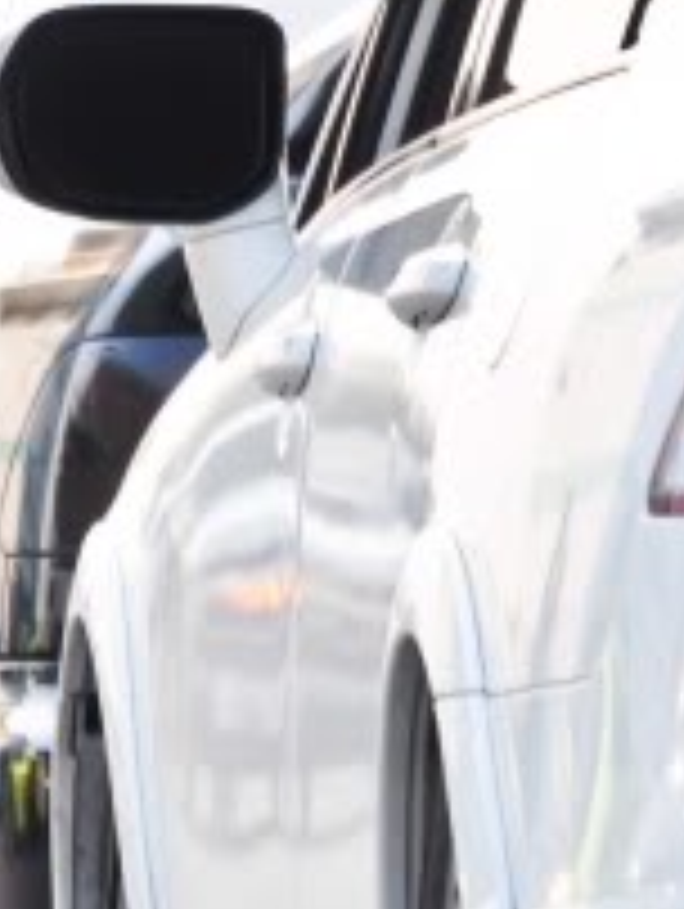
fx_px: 38306
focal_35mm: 1457
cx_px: 279
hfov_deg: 1.0
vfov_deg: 1.4
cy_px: 603
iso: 200
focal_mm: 200
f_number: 8
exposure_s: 1/80
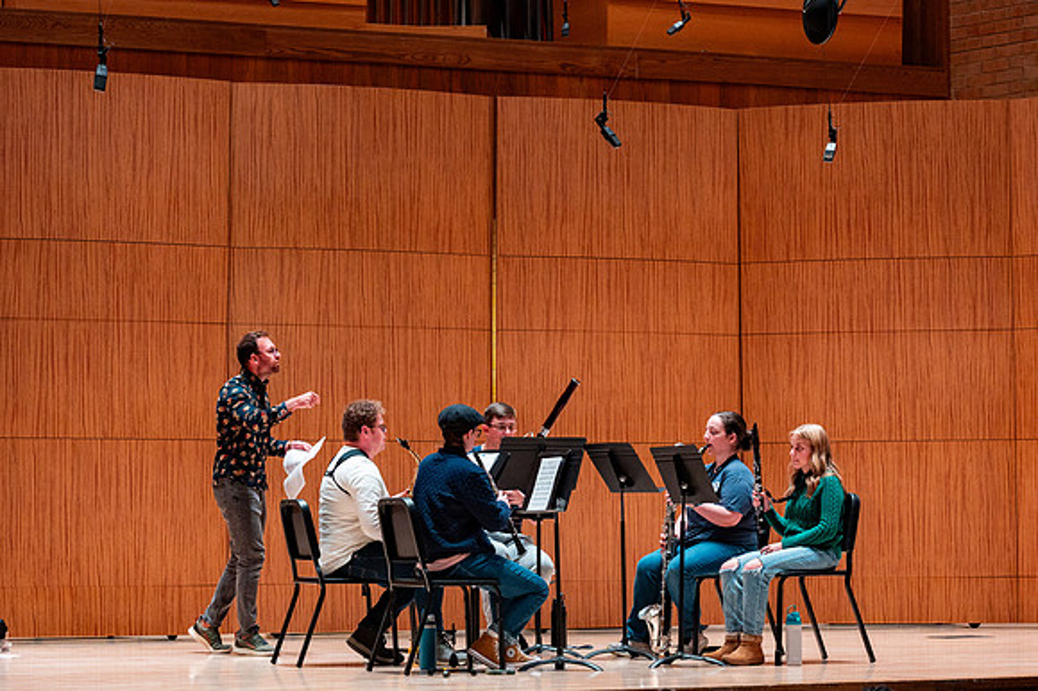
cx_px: 521
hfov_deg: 18.8
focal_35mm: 109
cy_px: 373
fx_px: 3136
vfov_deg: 12.6
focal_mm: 95
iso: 1250
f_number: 4
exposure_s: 1/160
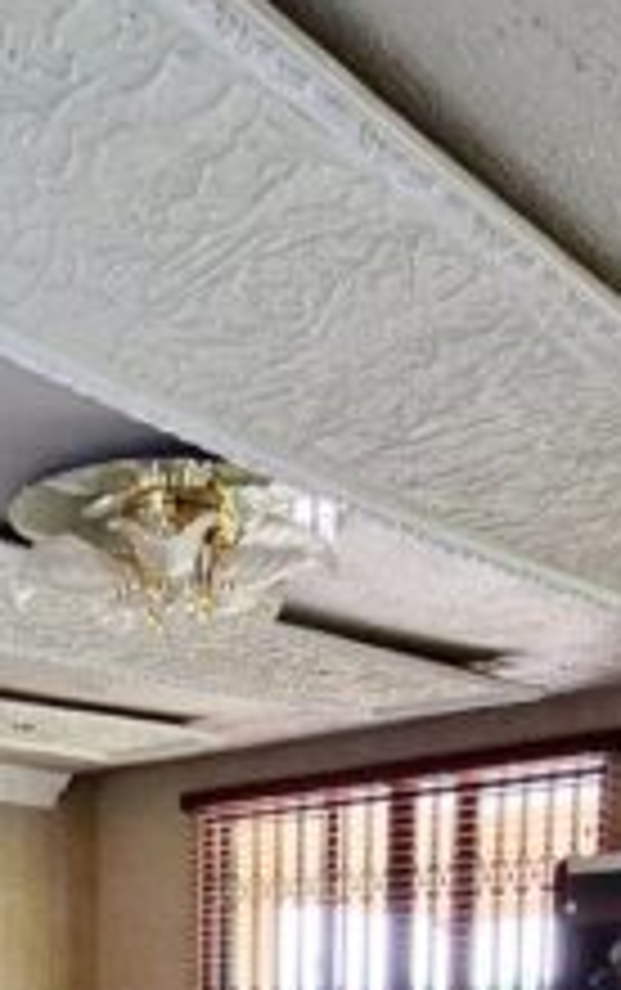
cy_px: 1202
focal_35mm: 48
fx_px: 1296
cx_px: 216
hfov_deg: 26.8
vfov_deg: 33.6
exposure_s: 1/50
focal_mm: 1.74
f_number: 2.2
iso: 125
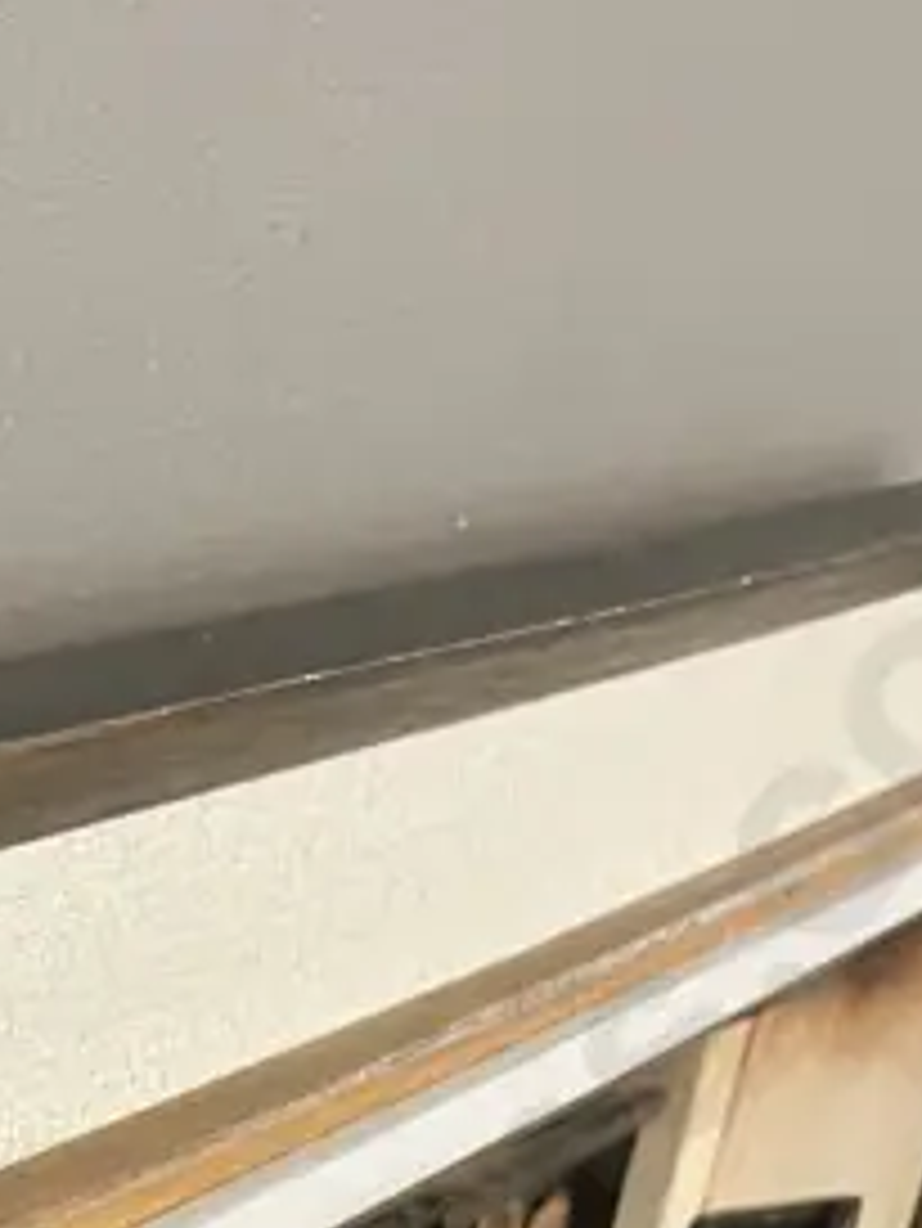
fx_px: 3726
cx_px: -144
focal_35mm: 105
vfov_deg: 16.1
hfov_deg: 13.8
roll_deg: -12.7
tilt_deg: -28.9
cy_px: 2132
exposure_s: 1/50
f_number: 1.8
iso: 250
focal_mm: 3.99
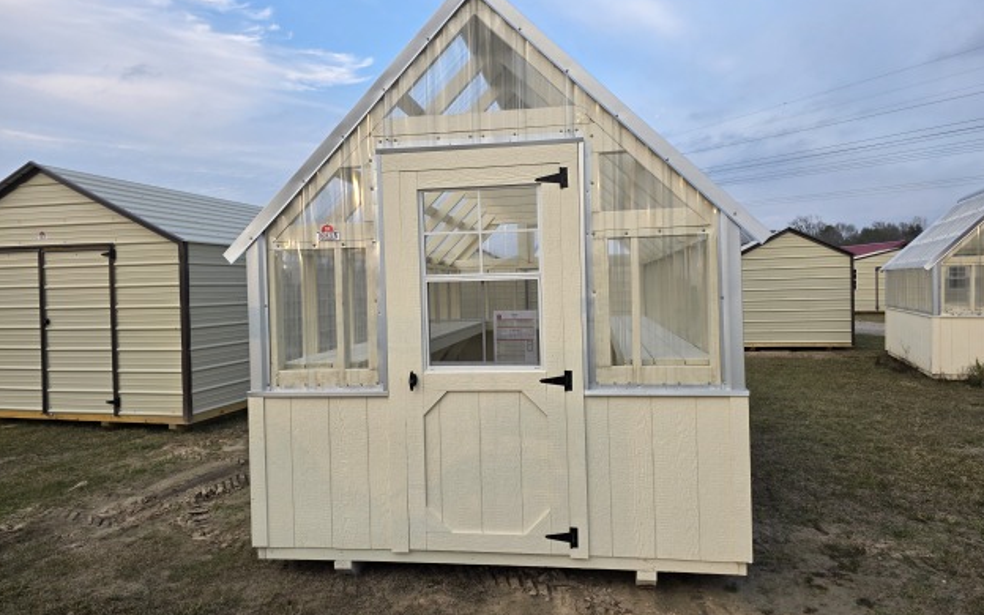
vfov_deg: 49.3
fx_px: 670
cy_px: 292
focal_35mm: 25
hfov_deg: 72.5
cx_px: 497
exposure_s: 1/359
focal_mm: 6.3
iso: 32
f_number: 1.7
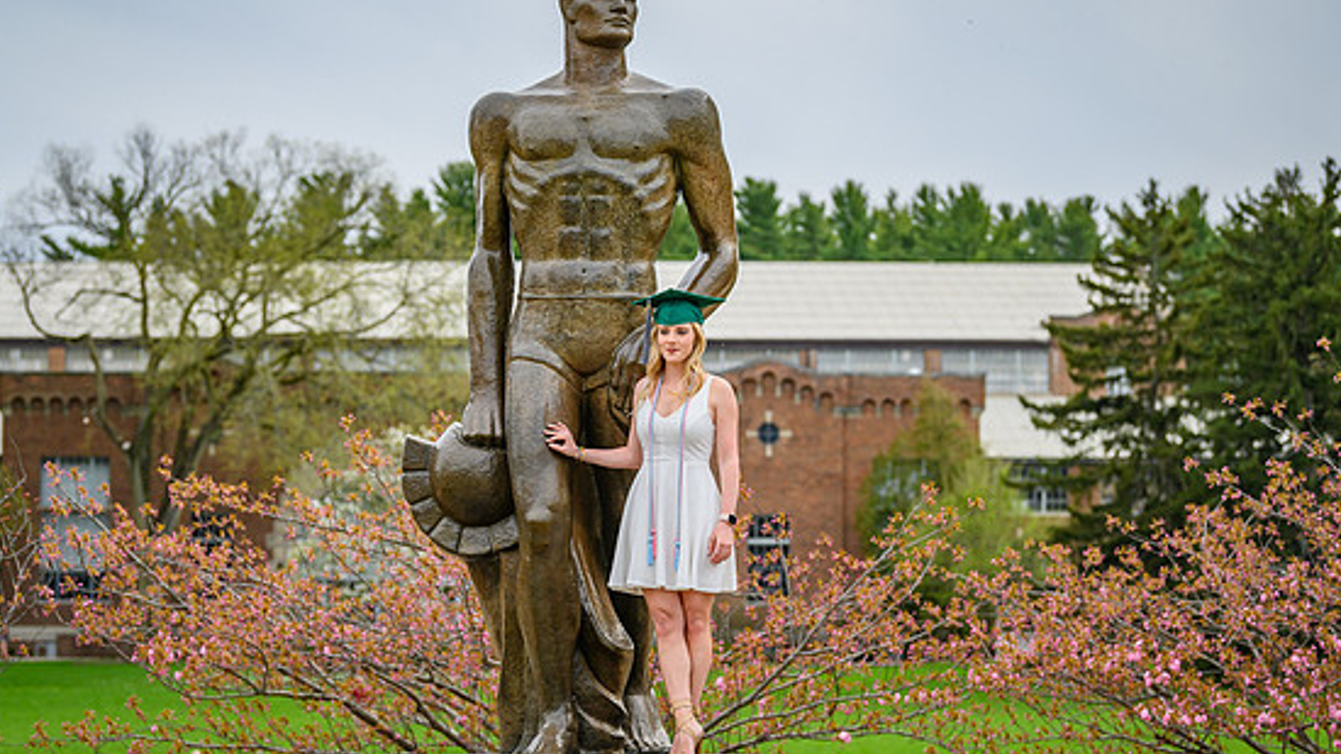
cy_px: 411
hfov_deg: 20.2
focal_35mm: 106
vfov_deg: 11.4
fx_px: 3768
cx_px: 682
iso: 400
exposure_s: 1/2000
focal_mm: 92
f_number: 4
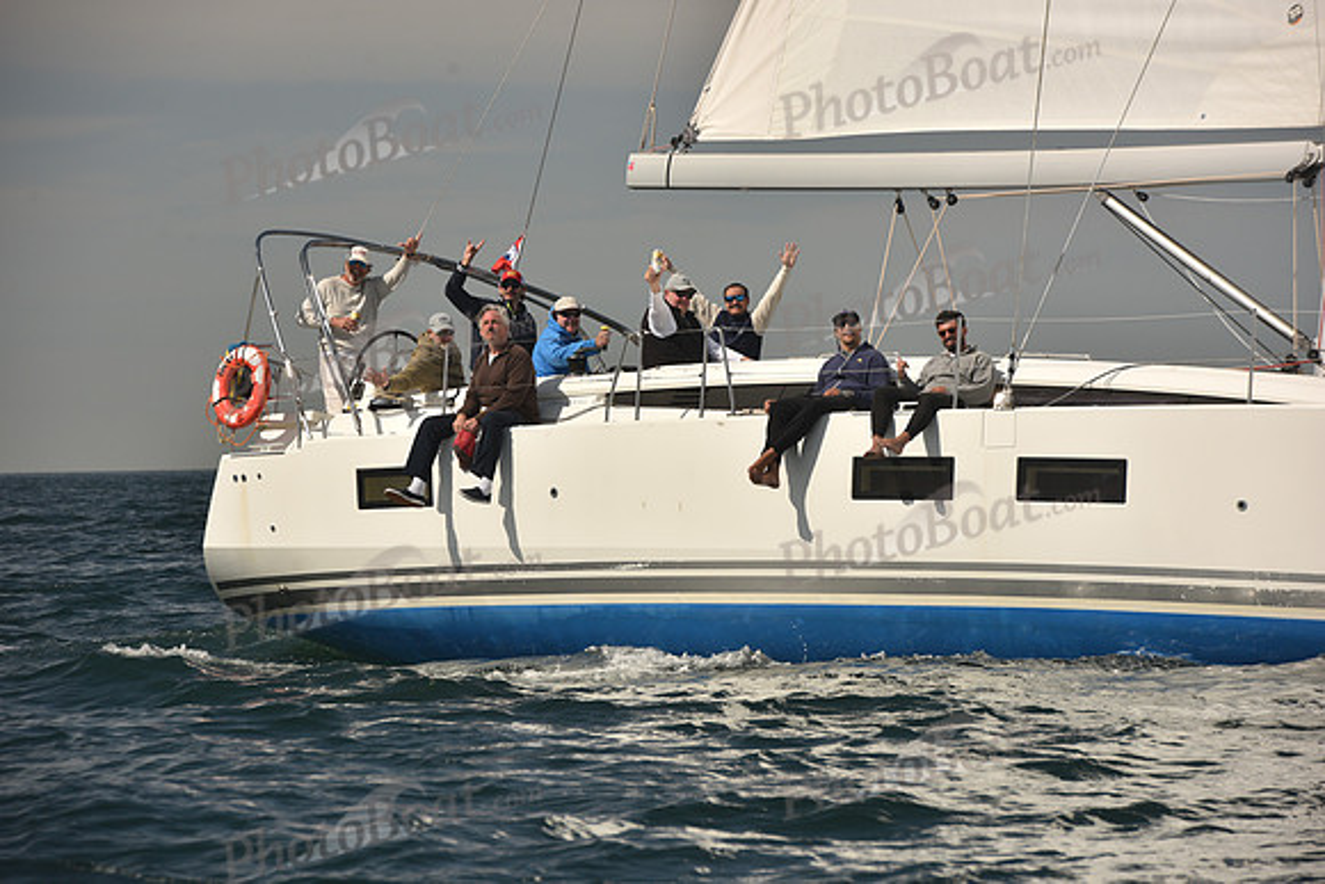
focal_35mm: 200
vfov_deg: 6.9
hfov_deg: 10.3
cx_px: 662
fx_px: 7362
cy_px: 442
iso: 250
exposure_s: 1/640
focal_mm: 200
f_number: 9
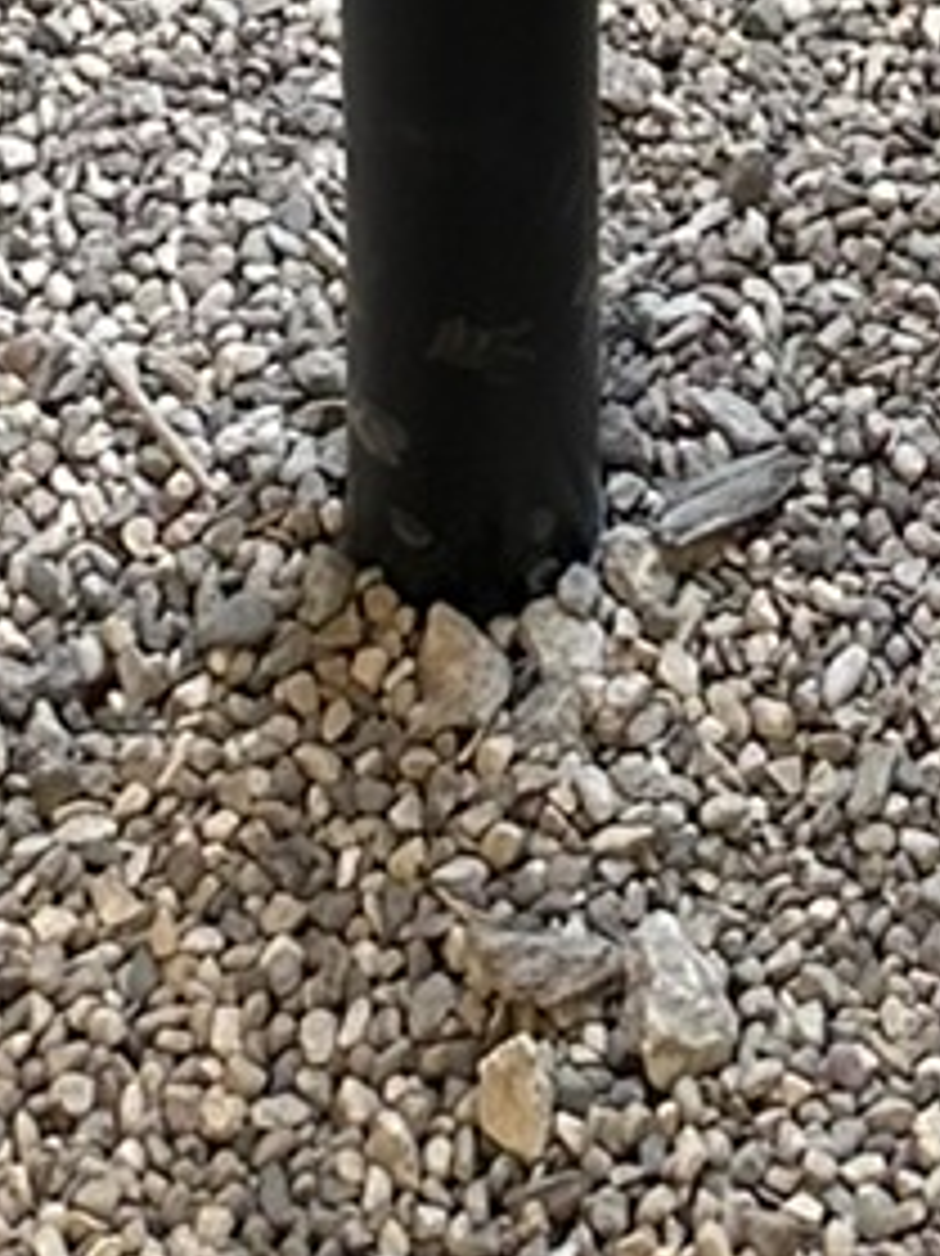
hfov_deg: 8.4
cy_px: -3124
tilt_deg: -17.4
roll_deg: -0.6
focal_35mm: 176
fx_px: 6377
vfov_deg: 8.4
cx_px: 967
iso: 80
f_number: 1.78
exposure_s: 1/121
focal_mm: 6.86
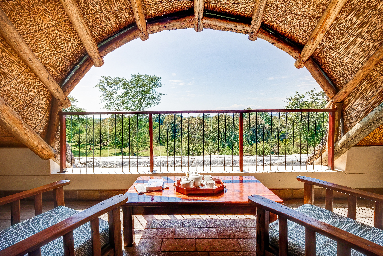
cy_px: 128
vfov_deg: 73.7
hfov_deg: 96.7
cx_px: 192
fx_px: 170
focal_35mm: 16
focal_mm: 10.5
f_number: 8
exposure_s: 1/1000
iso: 800
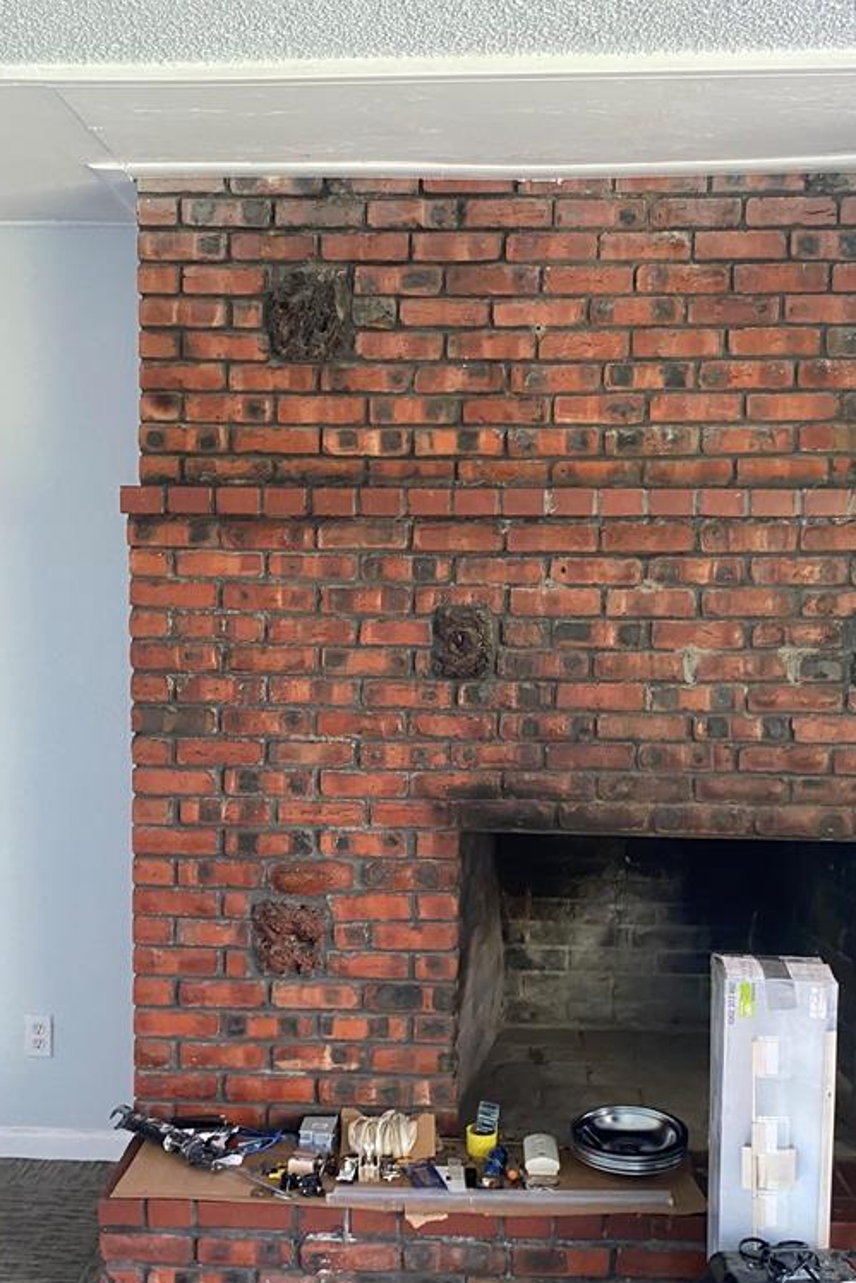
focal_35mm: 37
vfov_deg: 51.9
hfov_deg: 35.9
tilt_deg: -4.9
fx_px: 1319
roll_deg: +0.6
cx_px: 395
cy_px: 648
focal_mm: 4.25
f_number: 1.8
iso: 250
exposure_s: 1/60
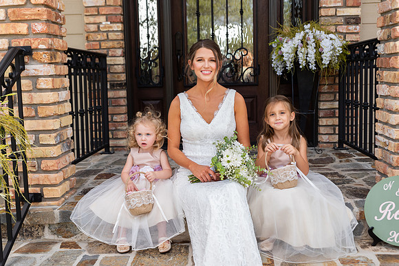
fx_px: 466
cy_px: 133
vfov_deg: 31.9
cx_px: 200
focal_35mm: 42
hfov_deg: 46.4
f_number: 4.5
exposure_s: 1/160
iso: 200
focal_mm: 42
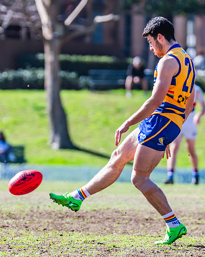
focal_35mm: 645
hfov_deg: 2.4
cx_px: 116
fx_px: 4892
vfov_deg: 3.0
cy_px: 104
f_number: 7.1
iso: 800
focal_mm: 360
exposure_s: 1/1600
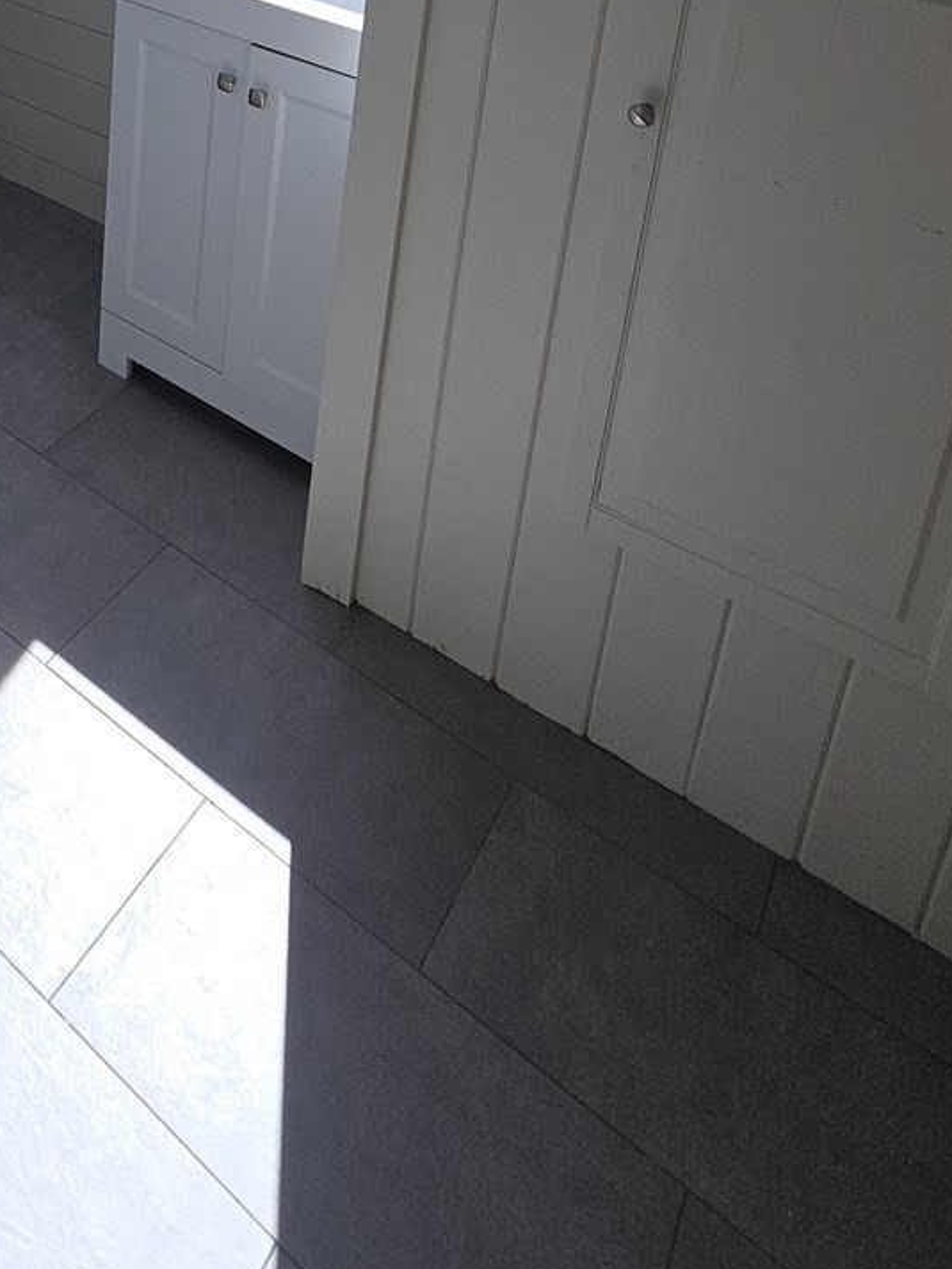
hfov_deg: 46.3
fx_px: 1026
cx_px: 148
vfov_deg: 49.4
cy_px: -46
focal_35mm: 28
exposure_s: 1/965
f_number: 2.2
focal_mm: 2.2
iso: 50
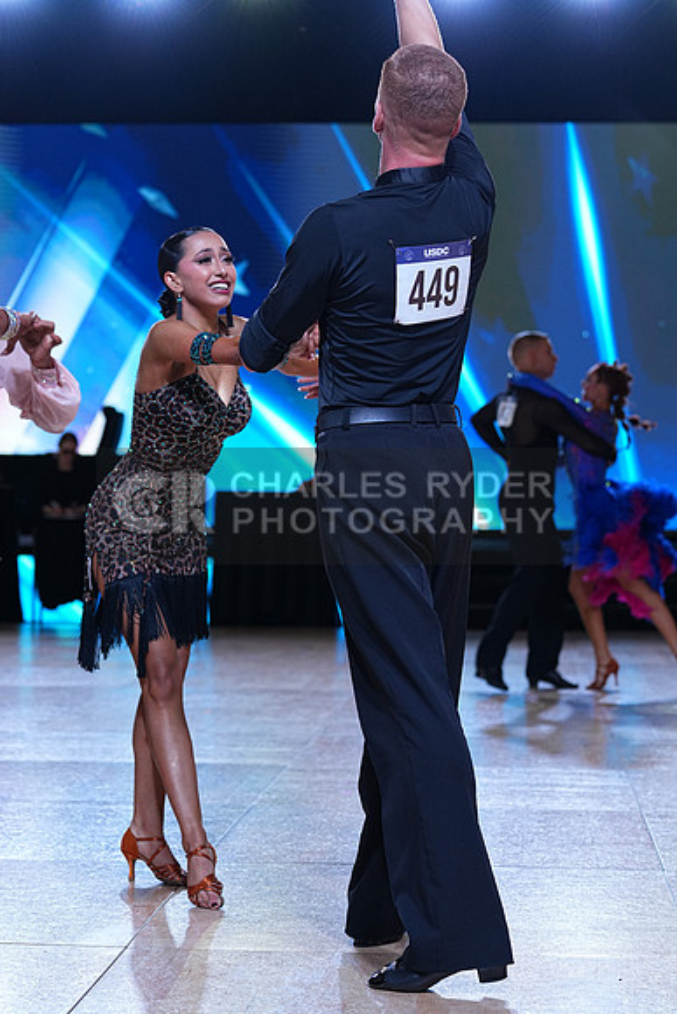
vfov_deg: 25.1
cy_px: 507
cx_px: 338
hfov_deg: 16.9
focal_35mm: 81
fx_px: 2283
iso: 640
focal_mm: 81
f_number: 4
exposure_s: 1/400
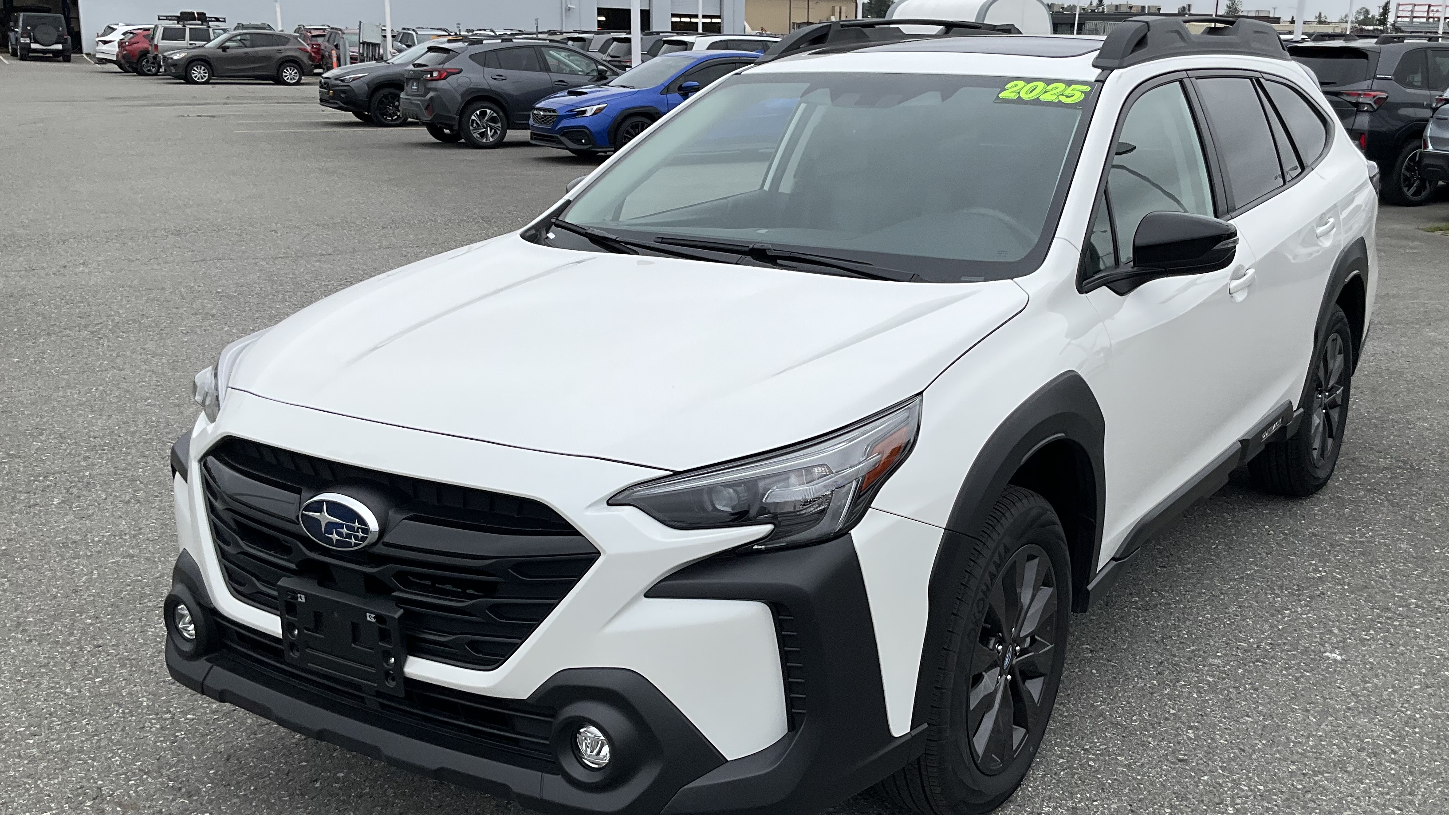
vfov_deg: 30.4
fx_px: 1498
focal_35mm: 39
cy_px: 442
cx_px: 833
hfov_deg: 51.4
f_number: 1.8
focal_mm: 3
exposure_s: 1/642
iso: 25
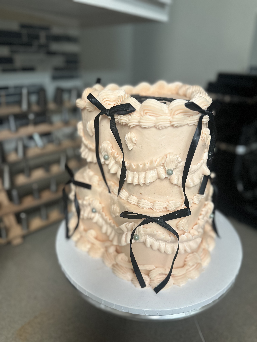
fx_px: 238
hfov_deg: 56.8
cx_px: 128
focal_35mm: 24
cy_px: 171
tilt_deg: -23.7
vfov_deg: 71.6
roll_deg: -1.7
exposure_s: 1/60
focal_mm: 6.86
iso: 320
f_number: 1.78
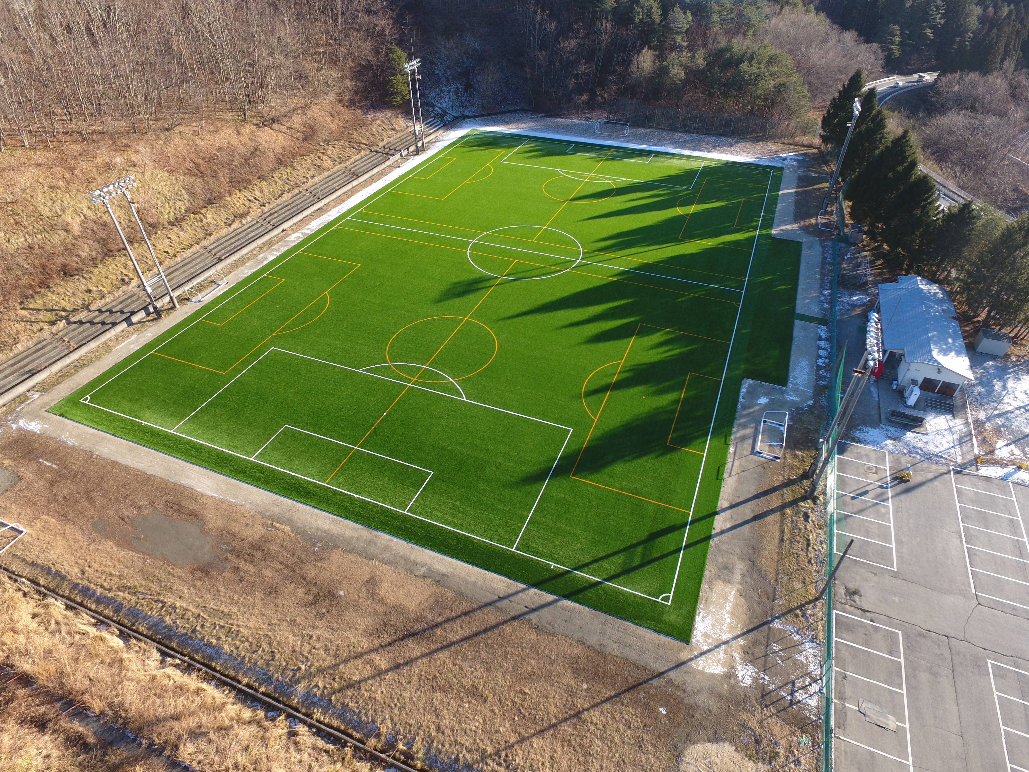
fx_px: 595
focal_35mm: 20
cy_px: 386
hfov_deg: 81.7
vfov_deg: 66.0
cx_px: 514
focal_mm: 3.61
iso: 100
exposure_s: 1/183
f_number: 2.8
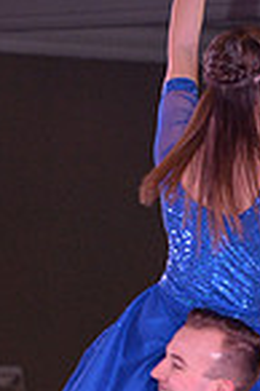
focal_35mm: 486
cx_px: 275
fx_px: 5277
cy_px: 512
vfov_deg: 4.2
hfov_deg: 2.8
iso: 2000
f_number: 6.3
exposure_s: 1/250
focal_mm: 122
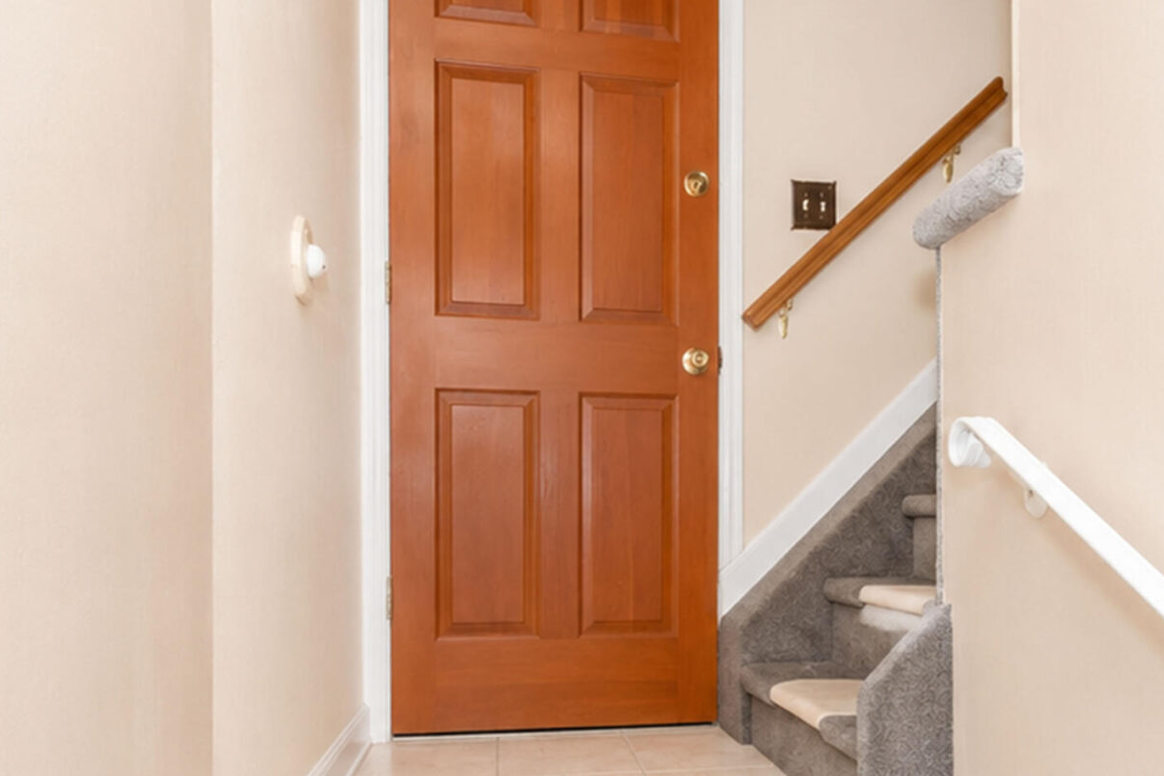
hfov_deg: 58.5
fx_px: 1035
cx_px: 665
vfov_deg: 40.1
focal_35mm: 32
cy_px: 572
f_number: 7.1
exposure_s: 1/60
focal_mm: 10
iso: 2000
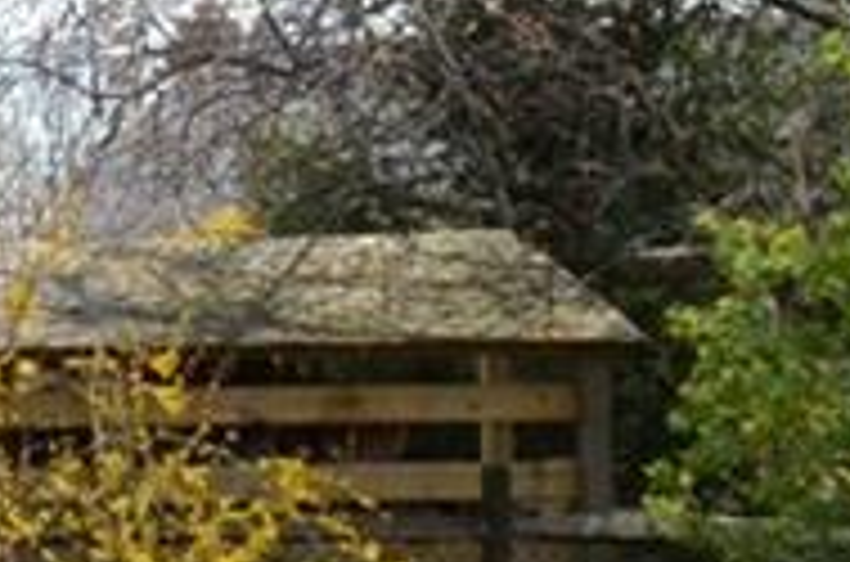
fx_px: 4969
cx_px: -1246
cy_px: 312
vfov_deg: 6.5
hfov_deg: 8.8
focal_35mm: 211
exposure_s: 1/1000
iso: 3200
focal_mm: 26
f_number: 16
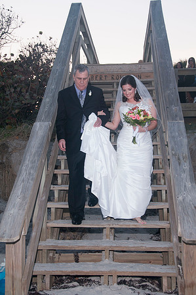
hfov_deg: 25.0
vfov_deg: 36.9
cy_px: 148
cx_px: 98
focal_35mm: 54
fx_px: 442
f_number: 6.3
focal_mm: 36
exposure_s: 1/250
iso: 400
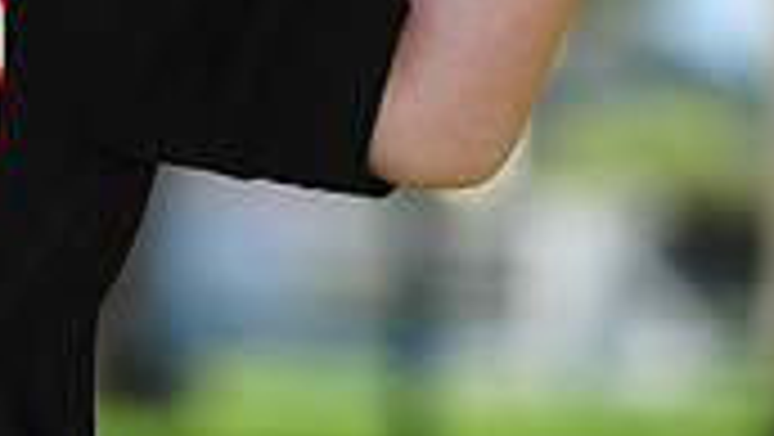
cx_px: -180
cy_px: -324
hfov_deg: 4.5
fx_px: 9796
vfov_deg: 2.5
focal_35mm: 477
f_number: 4.5
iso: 200
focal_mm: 135
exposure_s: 1/500
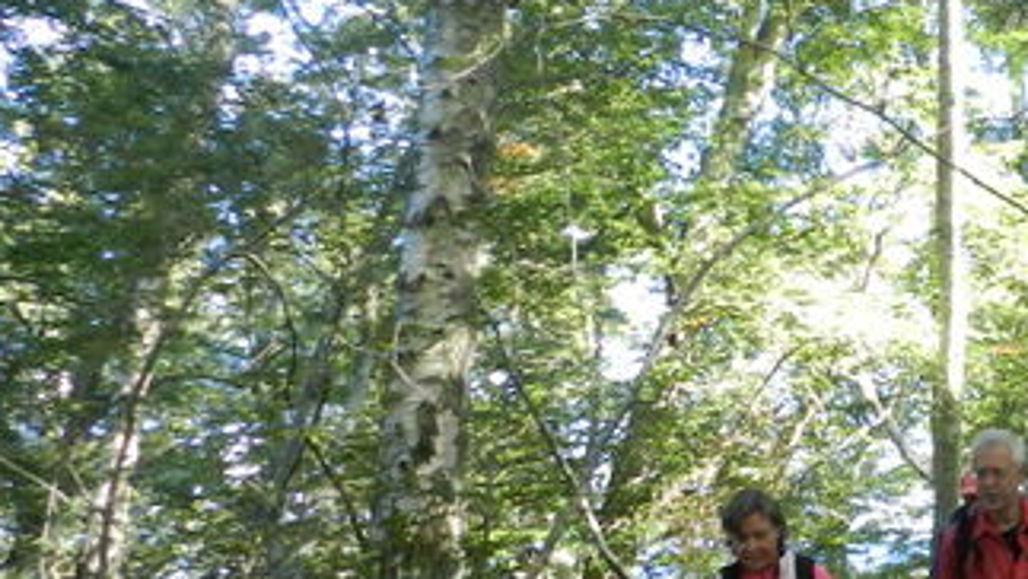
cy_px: 401
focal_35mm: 62
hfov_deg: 29.5
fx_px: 1691
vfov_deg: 19.4
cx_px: 1209
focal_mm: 4
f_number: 3.4
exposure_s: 1/60
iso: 160
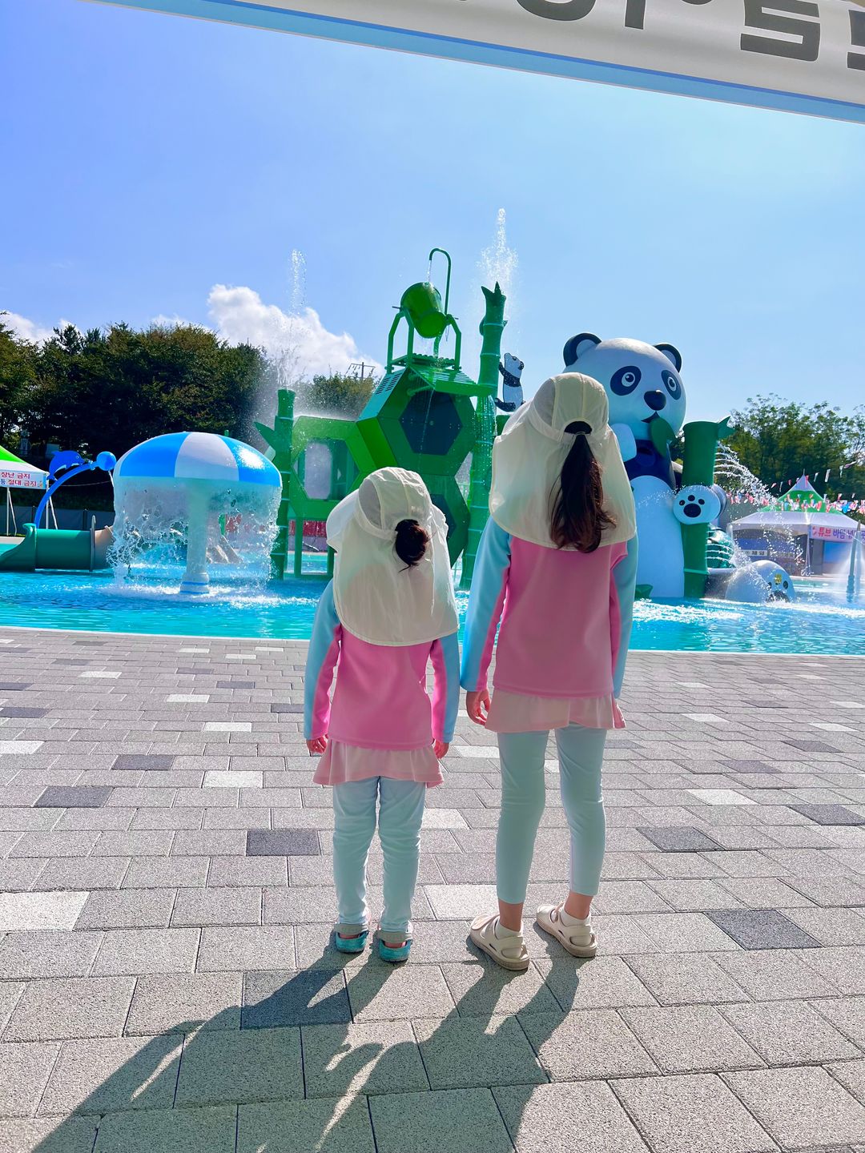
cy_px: 576
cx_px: 432
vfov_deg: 67.3
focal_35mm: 26
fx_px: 866
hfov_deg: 53.1
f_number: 1.5
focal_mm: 5.7
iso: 50
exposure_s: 1/9434
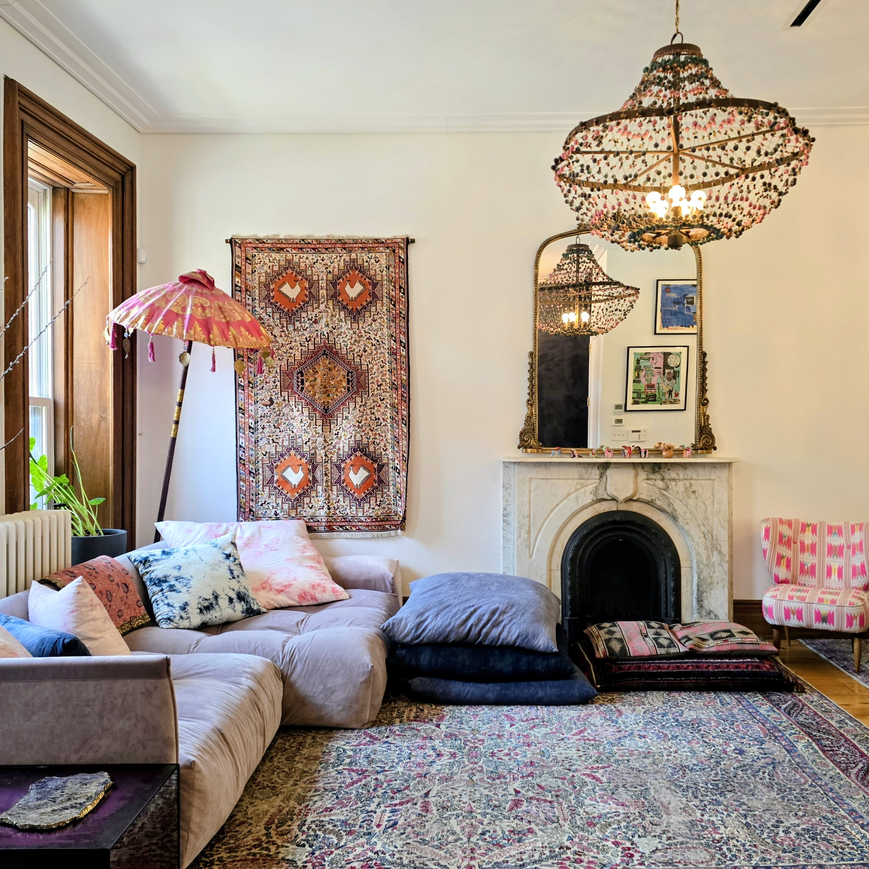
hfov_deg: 57.2
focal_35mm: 28
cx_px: 469
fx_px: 795
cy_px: 428
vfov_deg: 57.3
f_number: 1.7
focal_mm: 6.3
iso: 320
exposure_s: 1/120
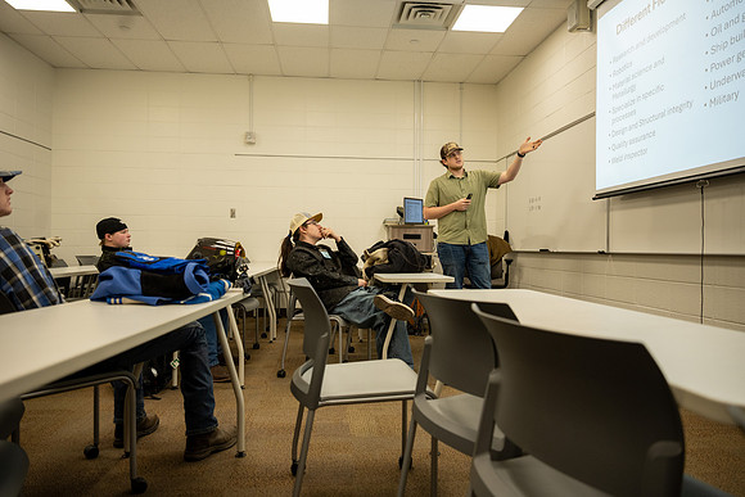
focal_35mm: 26
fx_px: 528
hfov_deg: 70.4
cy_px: 248
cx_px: 372
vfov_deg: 50.4
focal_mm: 25.5
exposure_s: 1/160
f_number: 2.8
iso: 640
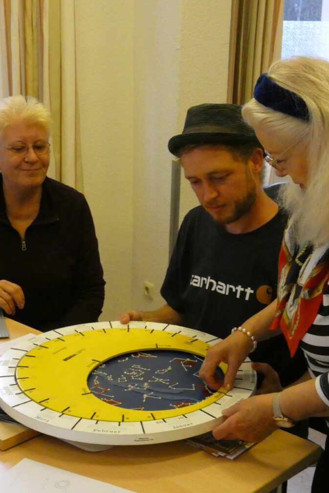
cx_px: 145
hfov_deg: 23.4
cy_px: 246
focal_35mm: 58
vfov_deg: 34.5
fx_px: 795
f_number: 4.9
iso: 1600
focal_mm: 9.9
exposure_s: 1/60
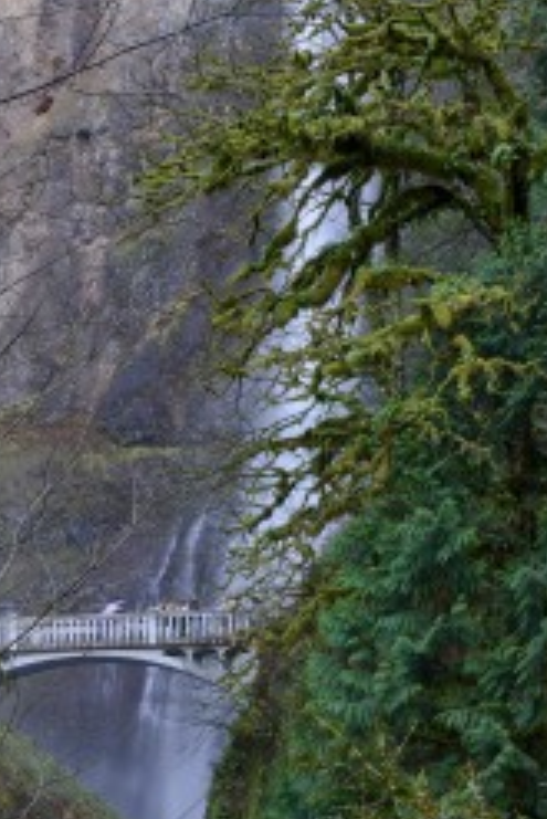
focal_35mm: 70
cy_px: 739
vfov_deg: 27.8
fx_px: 1593
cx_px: 66
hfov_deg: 19.2
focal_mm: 32
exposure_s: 1/1.25
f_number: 22
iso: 100
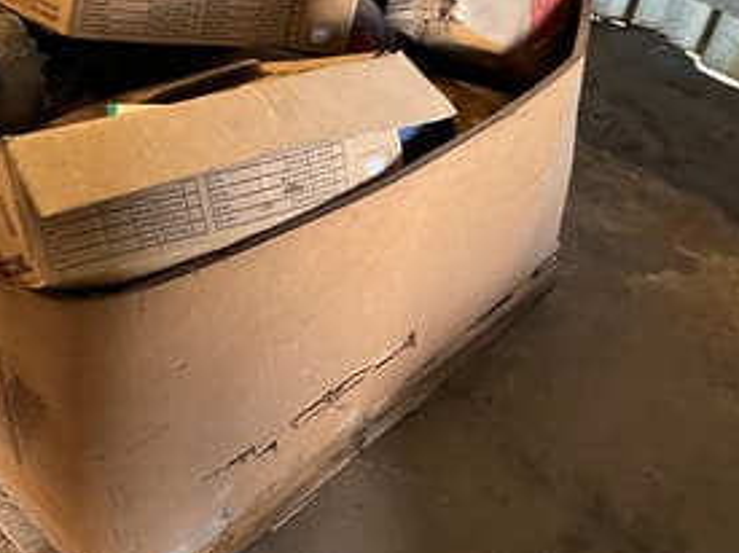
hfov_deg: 35.5
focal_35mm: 51
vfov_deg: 27.9
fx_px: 1088
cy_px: 109
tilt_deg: -36.3
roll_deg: -2.5
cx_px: 89
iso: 200
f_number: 1.8
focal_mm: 3.99
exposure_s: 1/60
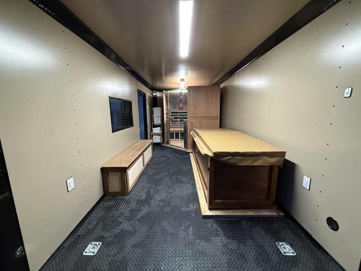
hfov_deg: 102.1
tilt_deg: -8.7
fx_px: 146
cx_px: 180
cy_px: 136
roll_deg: +1.5
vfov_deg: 85.7
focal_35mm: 14
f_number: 2.2
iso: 400
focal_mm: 2.22
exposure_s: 1/41
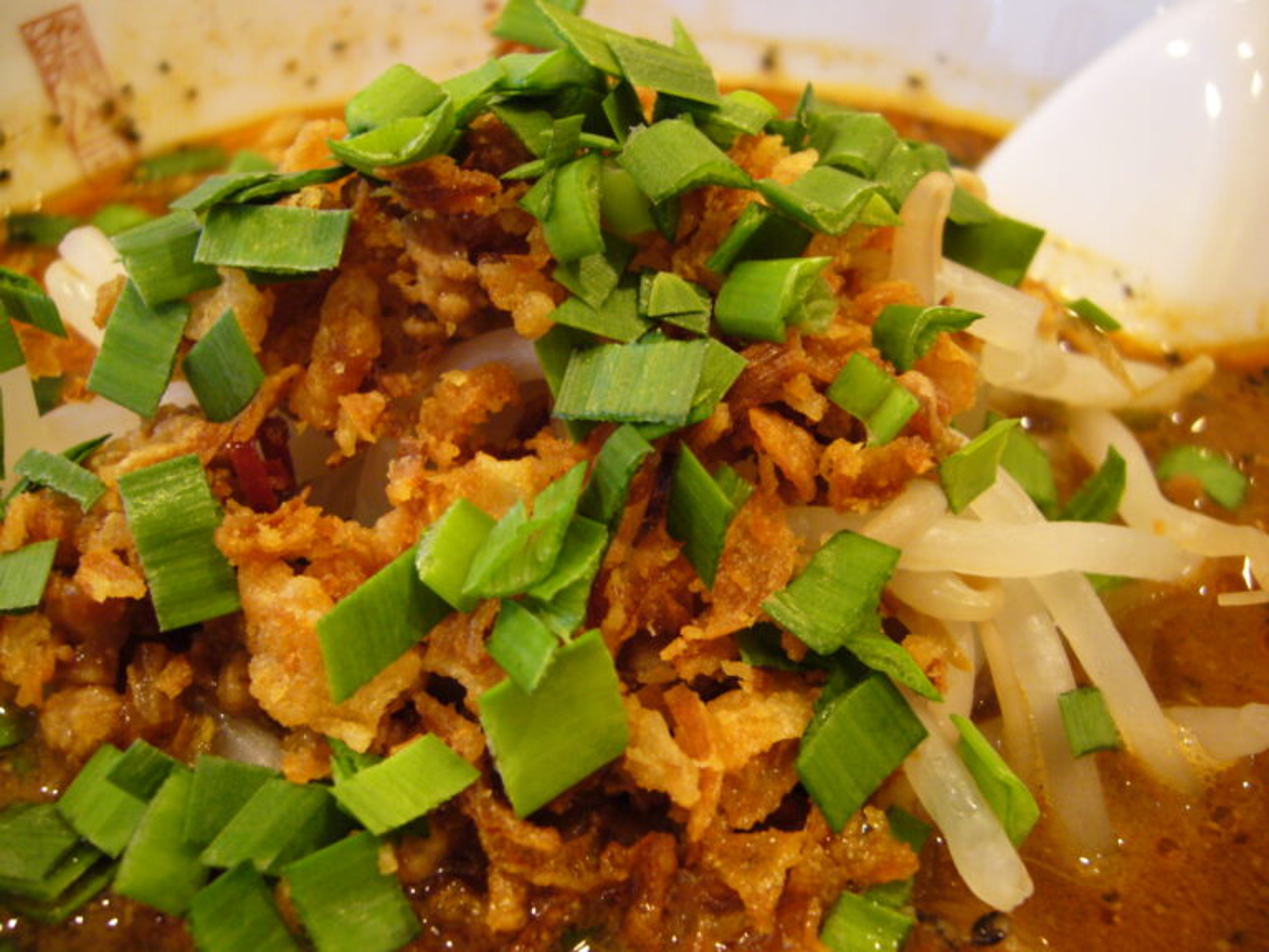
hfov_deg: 52.6
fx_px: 1283
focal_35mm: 35
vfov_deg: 40.7
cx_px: 634
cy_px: 476
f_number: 2.8
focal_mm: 5.8
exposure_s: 1/8
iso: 200
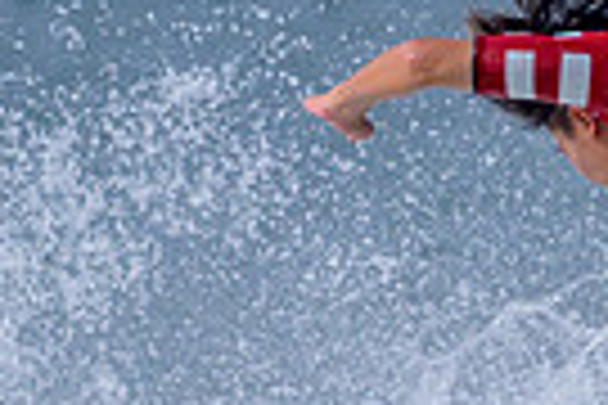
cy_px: 826
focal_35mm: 4704
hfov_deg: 0.4
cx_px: 598
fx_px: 79439
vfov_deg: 0.3
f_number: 11
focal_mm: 800
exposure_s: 1/2000
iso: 640
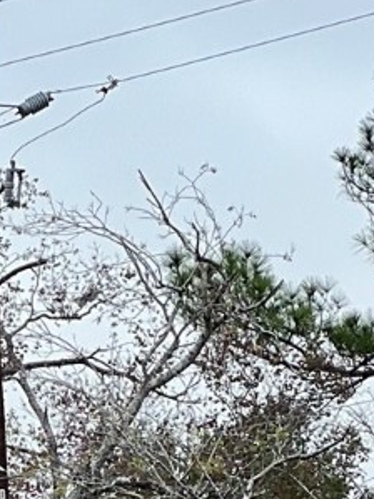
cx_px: -17
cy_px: 1110
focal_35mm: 396
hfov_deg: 3.7
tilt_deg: +2.6
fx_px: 5709
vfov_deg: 4.9
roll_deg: -1.0
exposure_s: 1/341
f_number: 2.8
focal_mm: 9
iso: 32
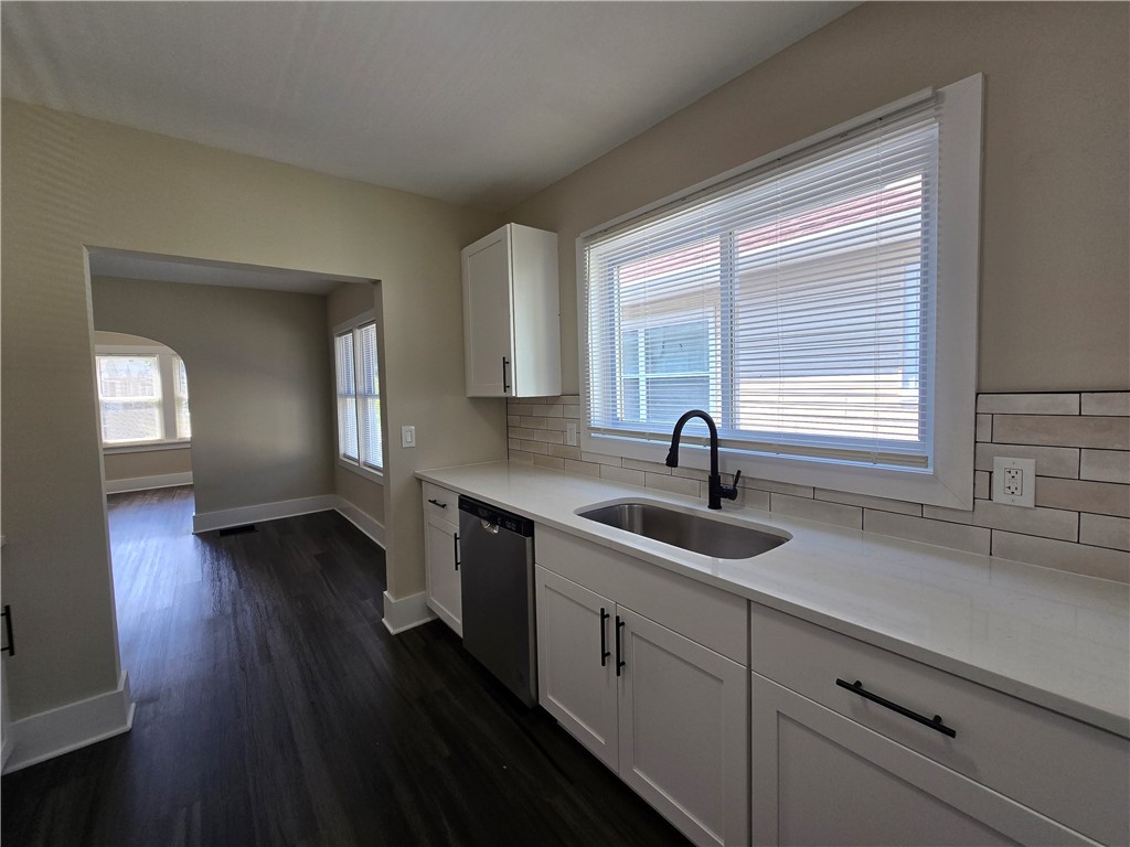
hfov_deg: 106.2
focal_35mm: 13
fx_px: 424
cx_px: 565
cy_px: 424
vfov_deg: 89.9
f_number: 2.2
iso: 64
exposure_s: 1/120
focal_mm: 2.2
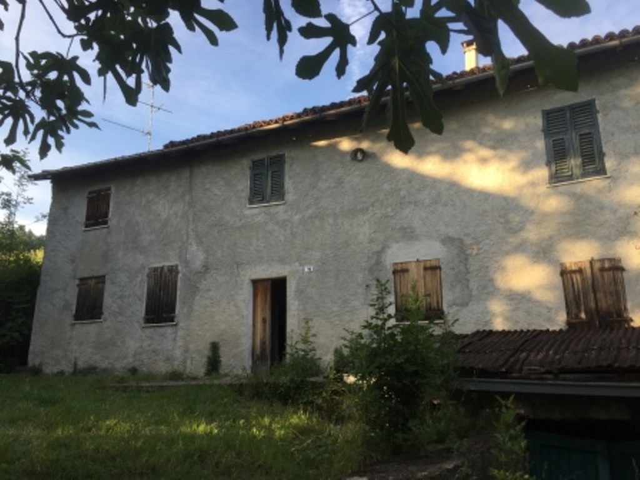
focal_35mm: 29
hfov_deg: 61.7
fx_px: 536
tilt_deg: +13.1
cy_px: 240
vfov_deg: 48.2
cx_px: 320
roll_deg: +0.2
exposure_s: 1/377
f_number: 2.2
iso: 32
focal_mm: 4.15
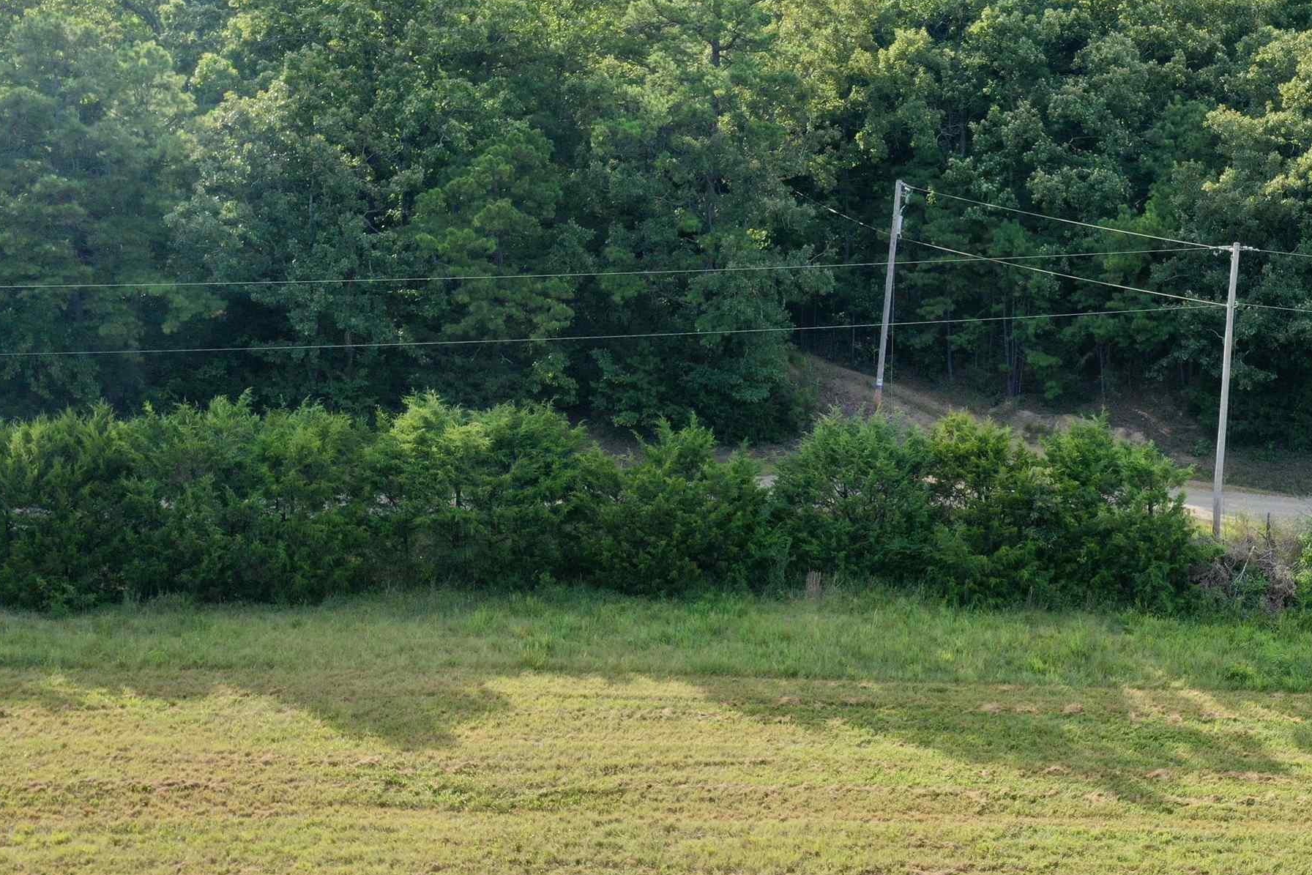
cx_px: 977
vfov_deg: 28.1
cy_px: 416
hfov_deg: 40.0
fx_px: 1749
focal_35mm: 48
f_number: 6.3
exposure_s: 1/200
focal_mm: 10.26
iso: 100
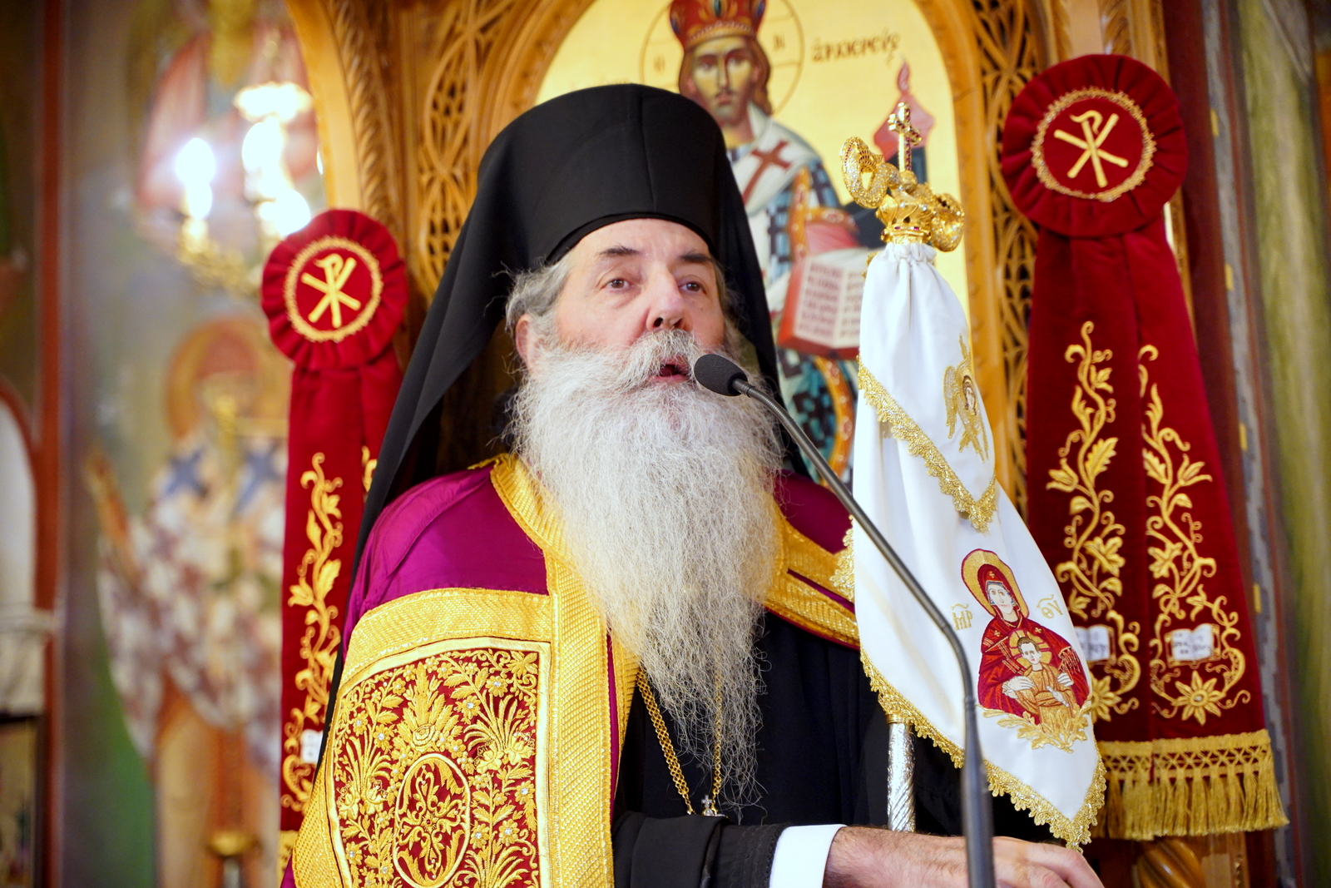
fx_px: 2773
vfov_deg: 18.2
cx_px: 666
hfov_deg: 27.0
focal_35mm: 75
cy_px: 444
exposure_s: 1/100
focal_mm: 75
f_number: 3.2
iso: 2500
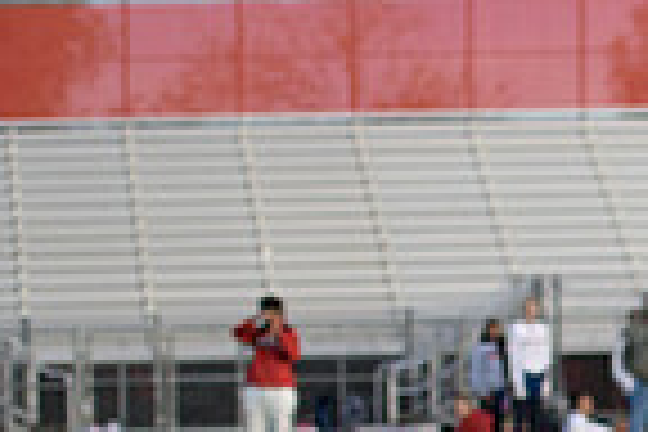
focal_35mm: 289
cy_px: 655
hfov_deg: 7.0
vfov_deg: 4.7
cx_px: 1004
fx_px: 5202
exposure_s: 1/4000
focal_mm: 72
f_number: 2.8
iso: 640
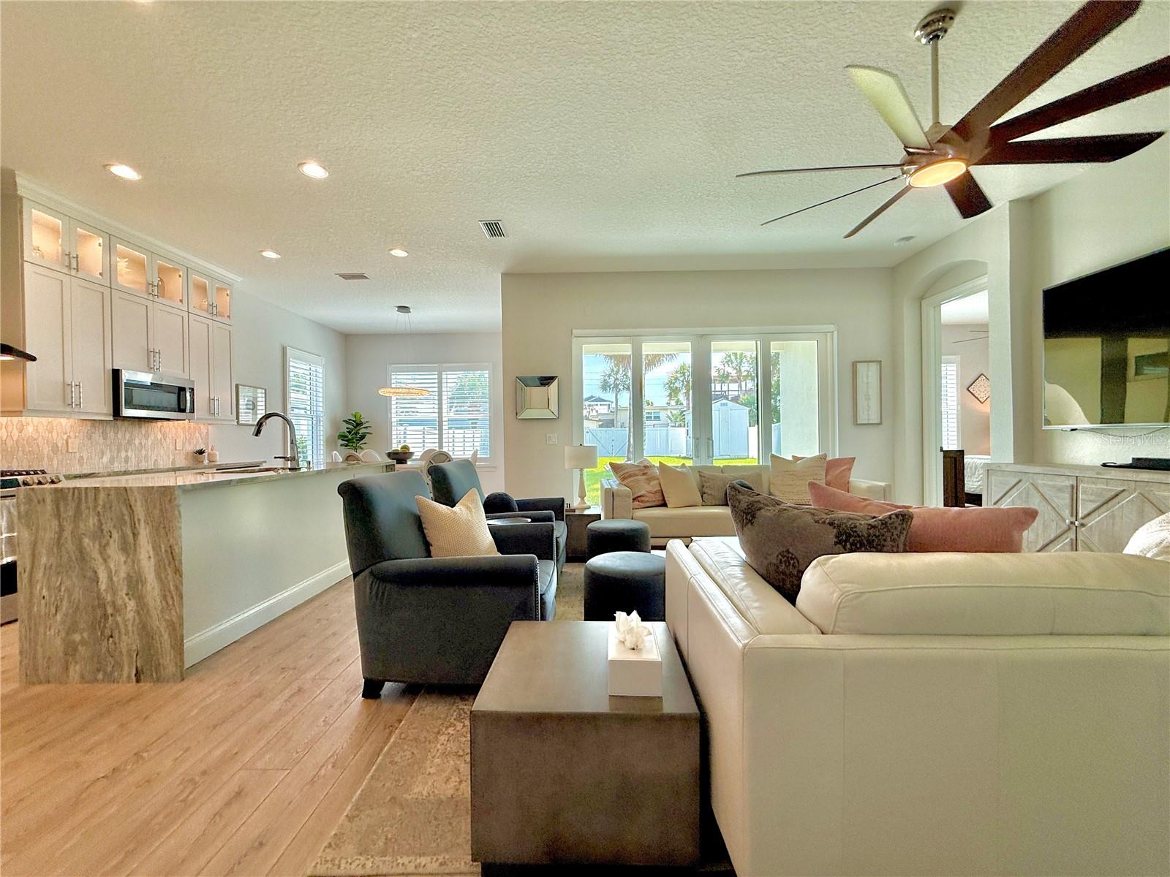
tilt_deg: +0.3
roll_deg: +0.4
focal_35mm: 14
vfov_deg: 85.7
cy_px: 438
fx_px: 473
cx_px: 585
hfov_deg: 102.1
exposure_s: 1/207
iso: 64
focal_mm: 2.22
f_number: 2.2
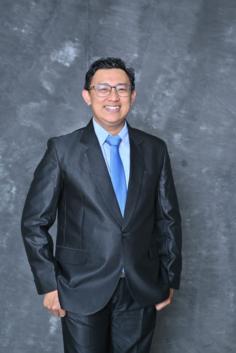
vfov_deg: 40.5
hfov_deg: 27.7
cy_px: 176
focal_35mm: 49
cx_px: 118
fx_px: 479
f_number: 5.6
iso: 200
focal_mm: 32.5
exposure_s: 1/100
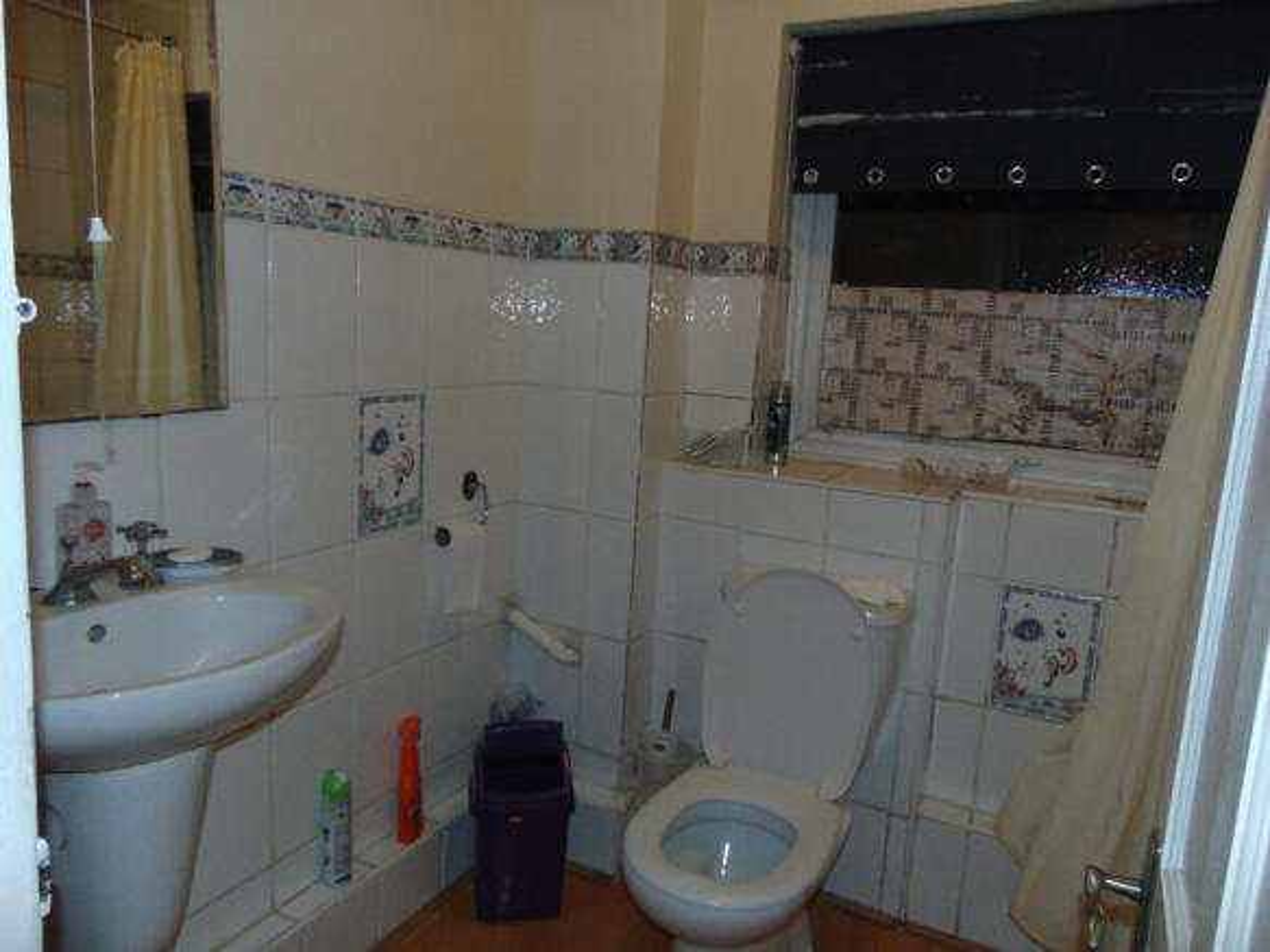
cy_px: 476
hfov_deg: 69.4
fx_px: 917
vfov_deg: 54.9
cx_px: 635
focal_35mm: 25
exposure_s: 1/30
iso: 200
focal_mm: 4.5
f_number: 3
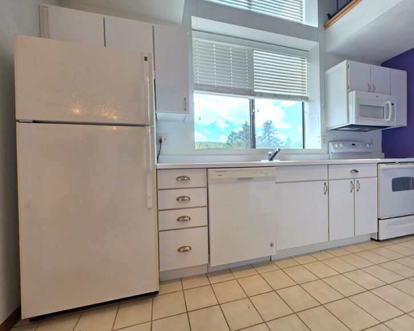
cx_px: 219
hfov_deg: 100.6
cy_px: 169
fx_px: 172
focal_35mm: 14
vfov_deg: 88.0
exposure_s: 1/120
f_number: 1.9
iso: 80
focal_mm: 2.2
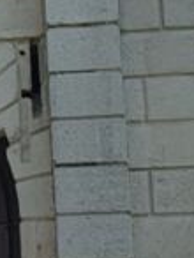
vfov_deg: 10.8
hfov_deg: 7.7
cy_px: 42
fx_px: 1356
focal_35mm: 182
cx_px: -247
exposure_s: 1/1440
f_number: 2.4
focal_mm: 4.32
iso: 50
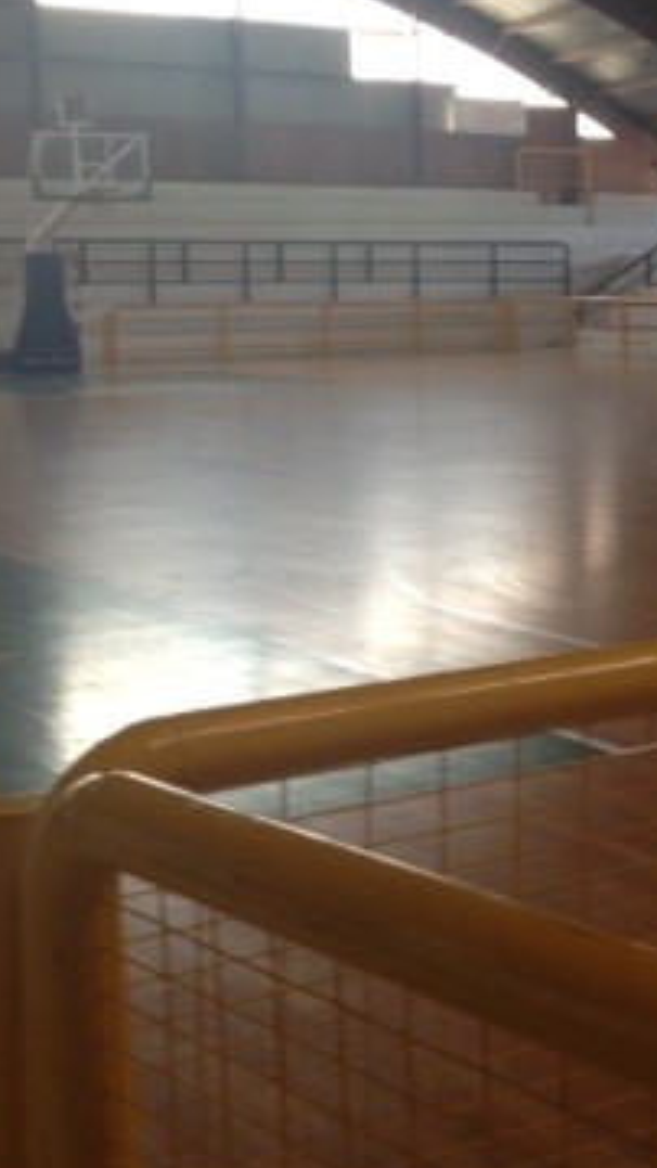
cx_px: 755
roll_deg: +0.8
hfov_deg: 17.1
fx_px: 2106
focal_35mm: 68
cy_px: 426
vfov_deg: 30.8
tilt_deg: -6.6
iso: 80
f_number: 2.4
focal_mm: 4.28
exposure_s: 1/20
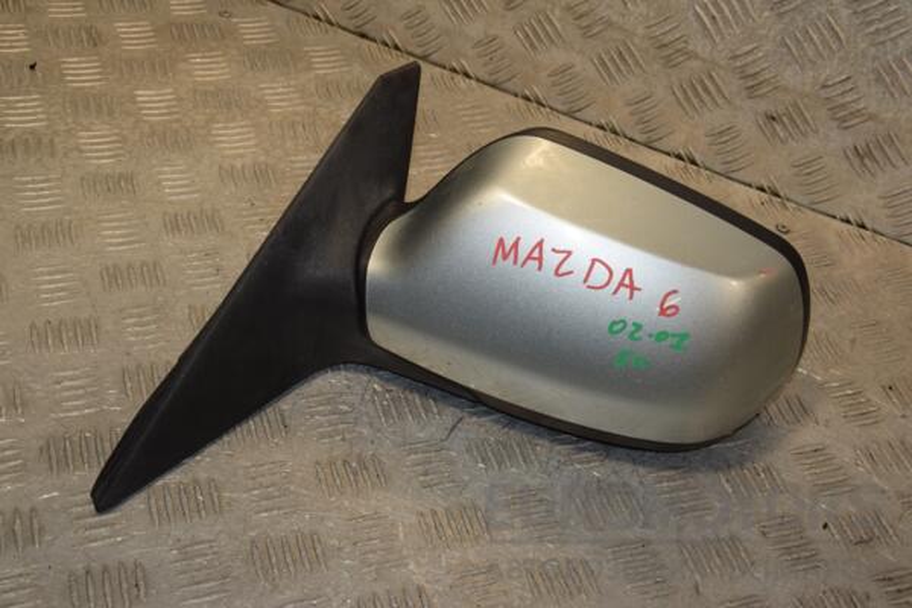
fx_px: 1444
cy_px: 304
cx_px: 456
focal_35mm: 57
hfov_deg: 35.1
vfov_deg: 23.8
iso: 800
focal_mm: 38
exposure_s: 1/200
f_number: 9
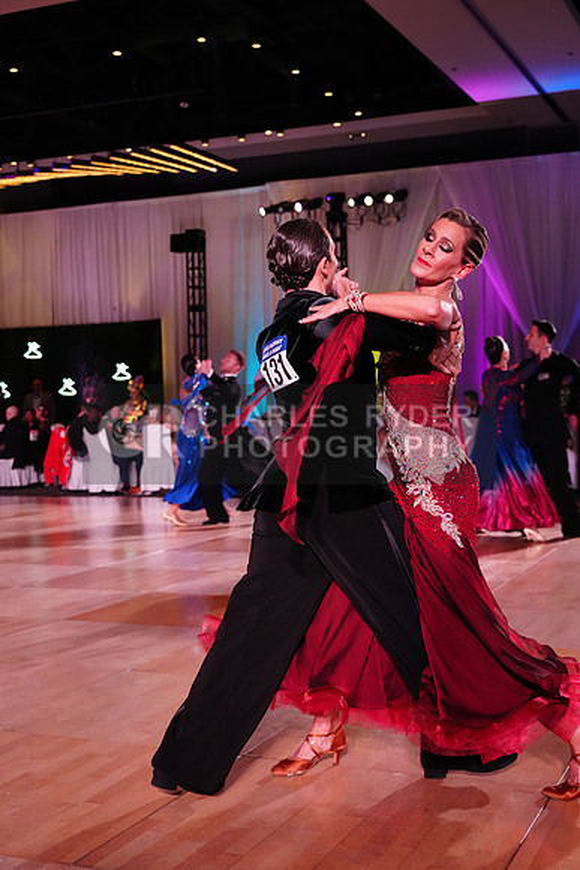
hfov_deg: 29.3
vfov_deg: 42.7
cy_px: 435
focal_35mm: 46
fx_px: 1111
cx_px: 290
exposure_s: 1/500
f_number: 4
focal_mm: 46
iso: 3200
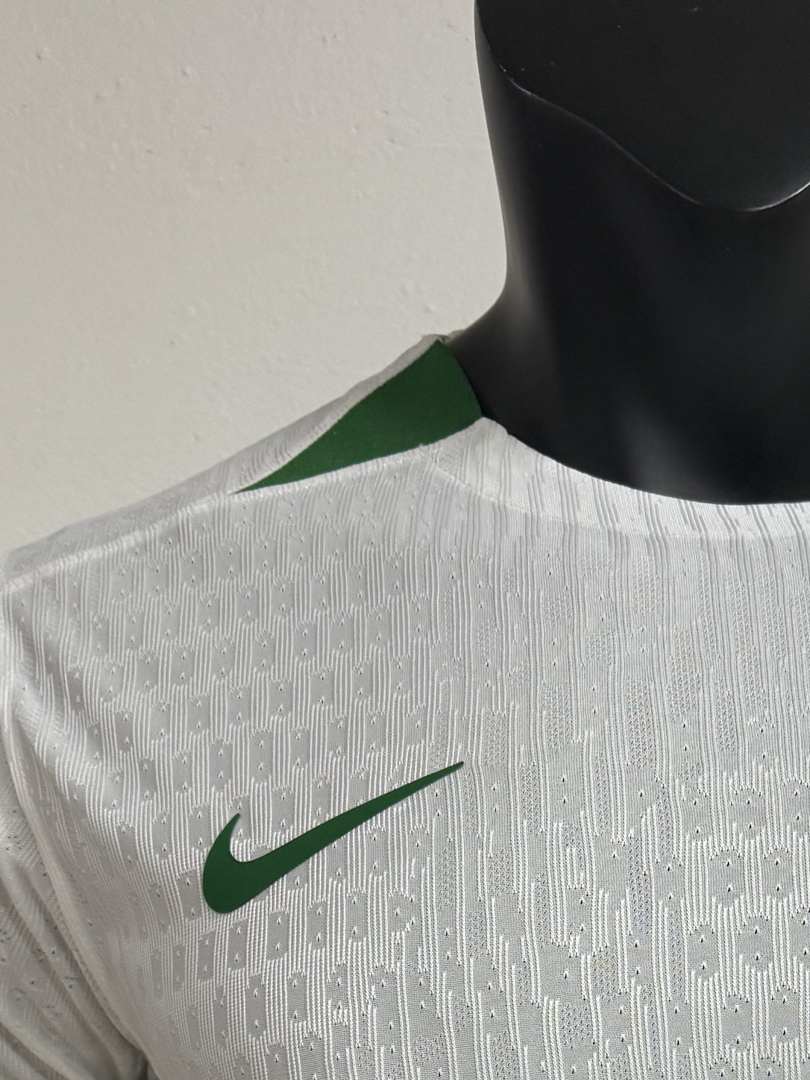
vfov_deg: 24.7
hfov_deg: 20.9
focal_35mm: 68
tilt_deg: -8.8
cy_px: 1413
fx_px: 2122
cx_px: 798
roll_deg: +1.1
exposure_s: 1/100
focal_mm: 6.86
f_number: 1.78
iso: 160
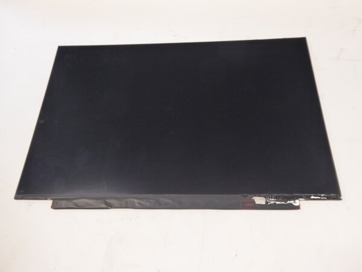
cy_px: 136
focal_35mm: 29
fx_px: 303
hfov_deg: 61.7
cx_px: 181
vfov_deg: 48.2
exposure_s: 1/30
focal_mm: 5
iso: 400
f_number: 3.5
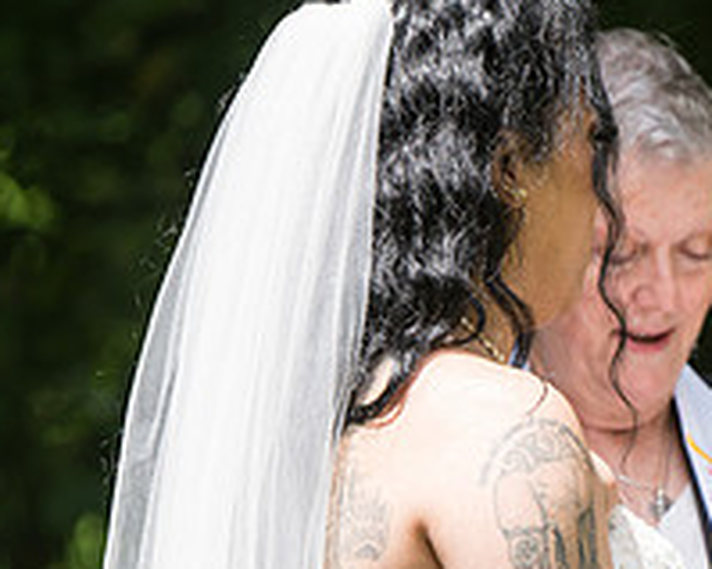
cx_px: 676
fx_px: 11542
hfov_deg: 3.5
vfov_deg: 2.8
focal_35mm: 548
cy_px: 624
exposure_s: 1/400
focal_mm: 200
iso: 100
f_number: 4
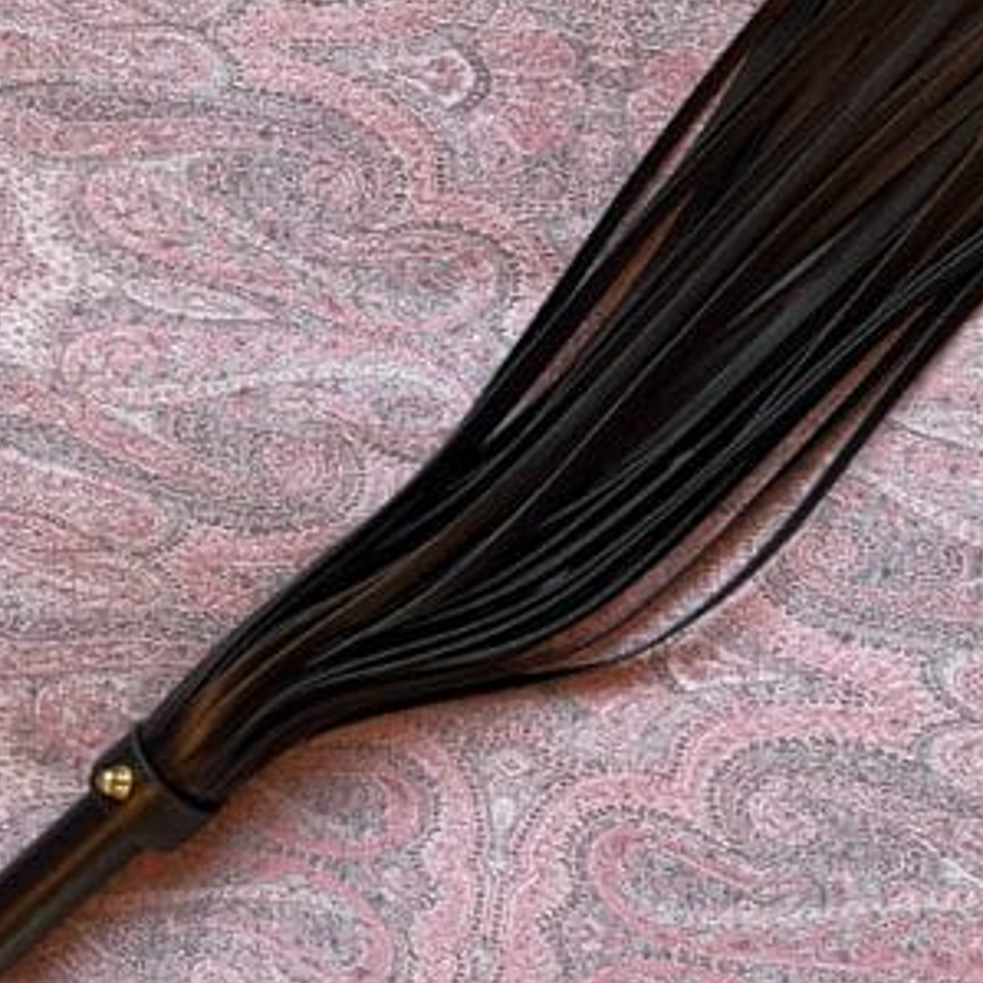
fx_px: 1896
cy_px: 365
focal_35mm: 59
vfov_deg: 29.0
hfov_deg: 29.1
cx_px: 542
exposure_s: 1/50
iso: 320
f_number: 1.6
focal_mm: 4.2
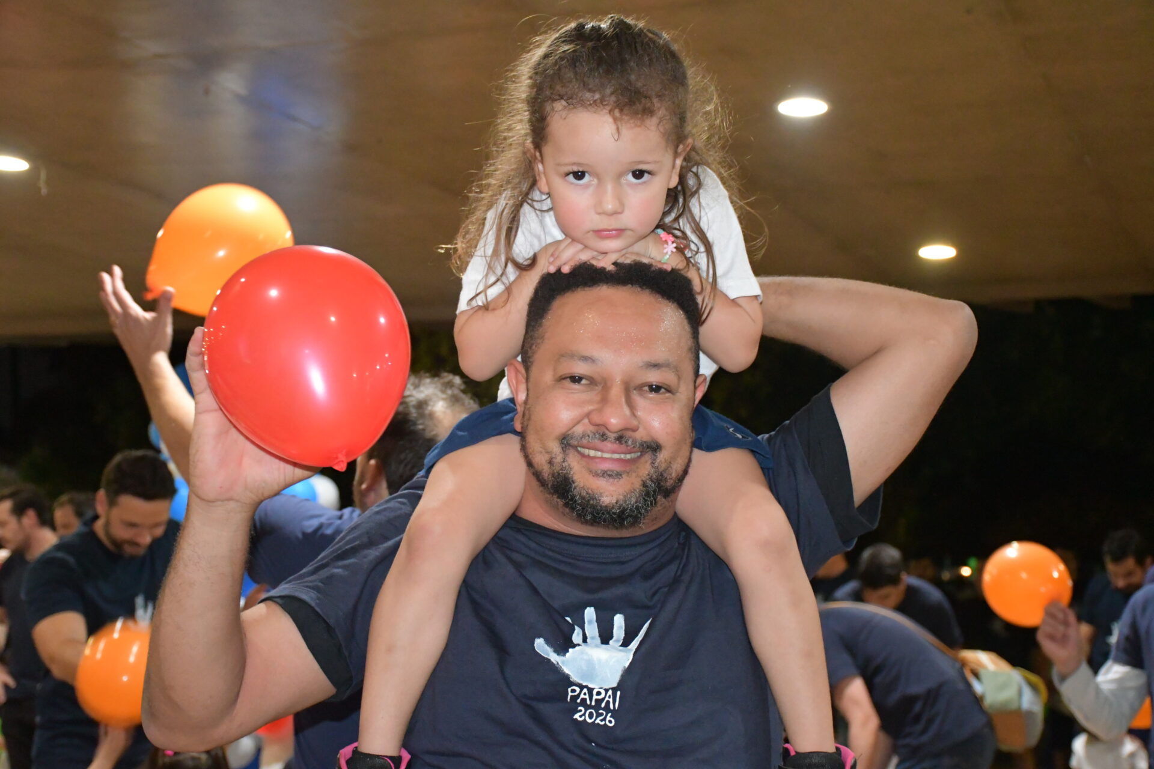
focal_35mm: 57
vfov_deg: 23.8
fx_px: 1827
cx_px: 577
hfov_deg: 35.1
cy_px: 384
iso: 6400
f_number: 4.2
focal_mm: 38
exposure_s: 1/60
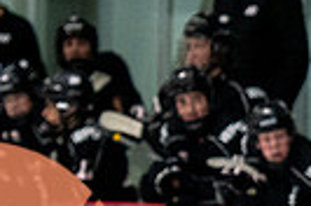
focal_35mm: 1018
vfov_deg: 1.3
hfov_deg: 2.0
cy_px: 305
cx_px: 630
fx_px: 8773
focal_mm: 112
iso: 1800
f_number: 2.8
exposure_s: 1/640
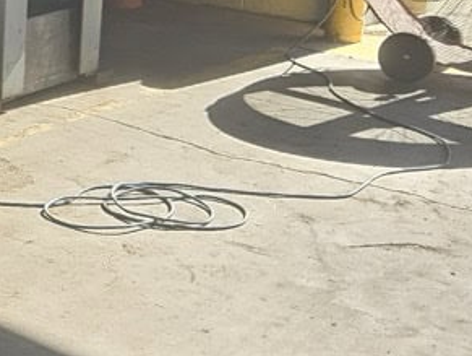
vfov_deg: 14.5
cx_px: -341
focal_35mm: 101
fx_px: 1379
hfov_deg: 16.6
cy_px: 21
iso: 32
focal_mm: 5.4
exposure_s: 1/180
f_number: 1.8
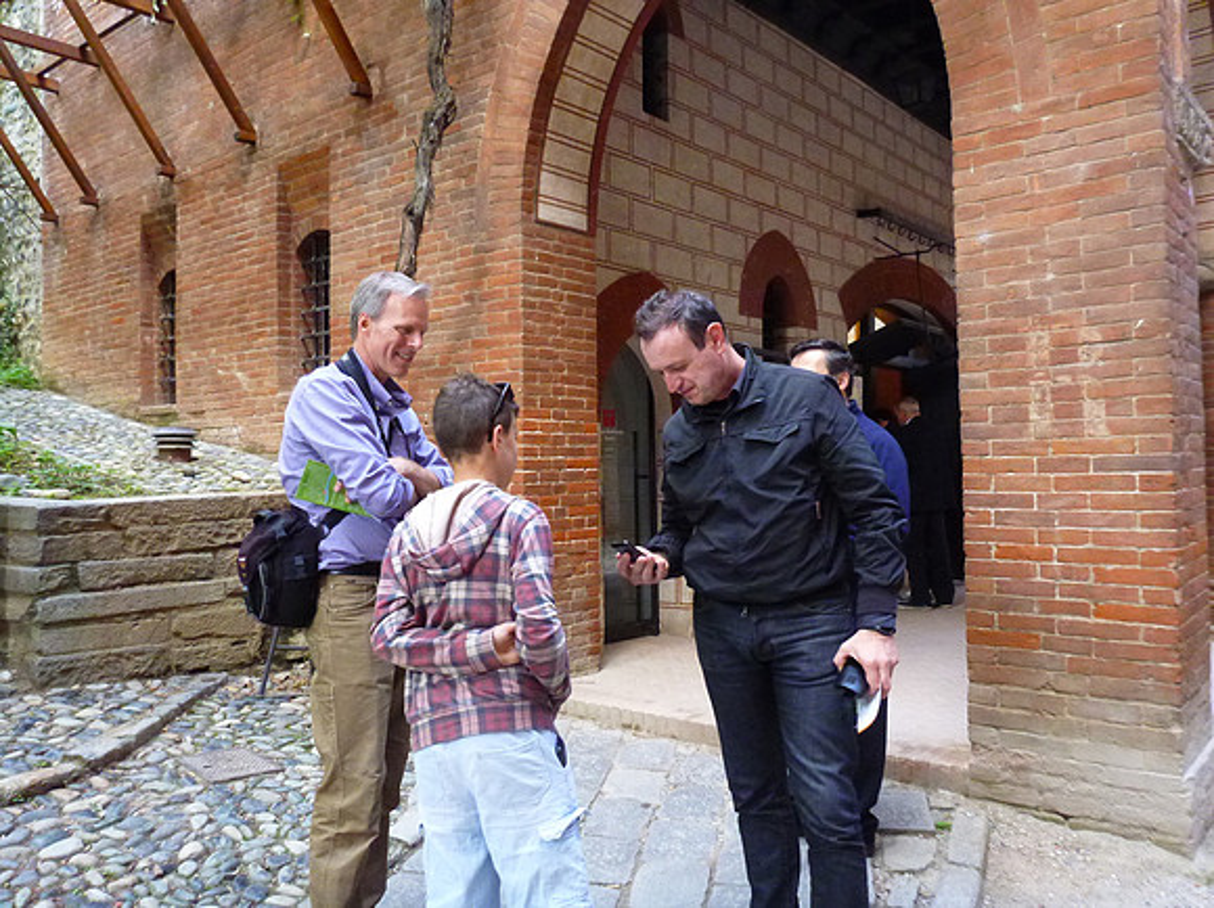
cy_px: 454
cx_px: 607
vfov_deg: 49.7
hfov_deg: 63.5
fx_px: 981
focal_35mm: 28
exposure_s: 1/80
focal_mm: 4.9
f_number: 3.3
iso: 800
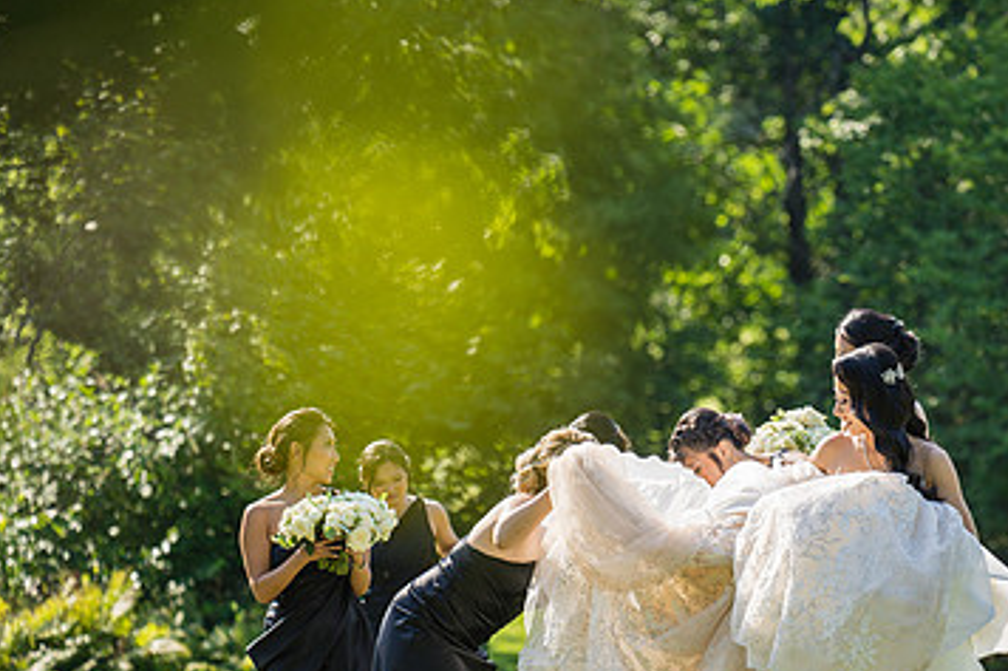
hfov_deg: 9.2
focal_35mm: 224
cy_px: 423
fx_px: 6269
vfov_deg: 6.1
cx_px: 742
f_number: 2.8
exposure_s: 1/800
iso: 100
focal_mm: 135
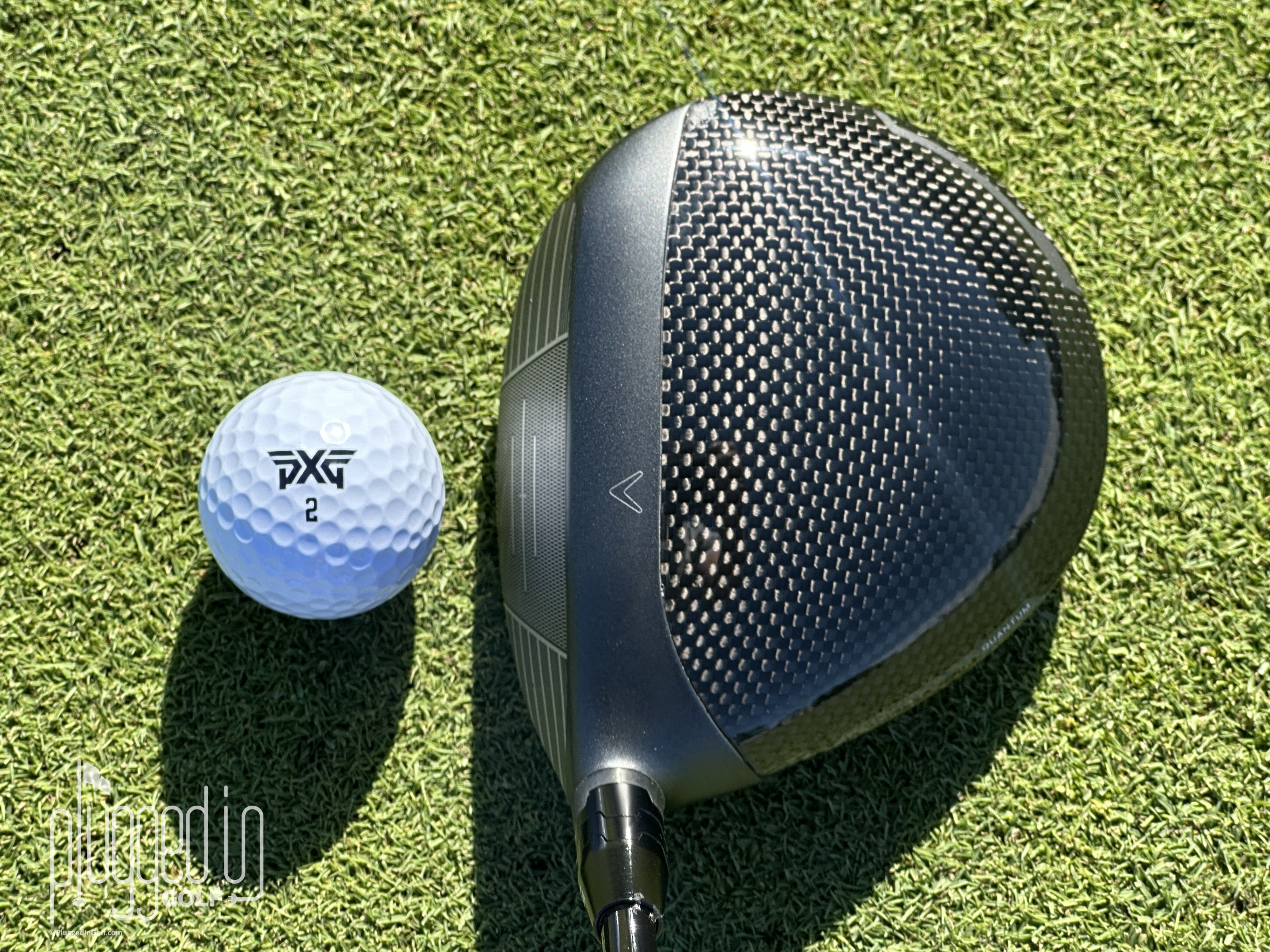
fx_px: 2825
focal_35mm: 77
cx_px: 635
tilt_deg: -84.5
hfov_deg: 25.3
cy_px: 476
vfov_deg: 19.1
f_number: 2.8
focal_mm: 9
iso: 32
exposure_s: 1/287
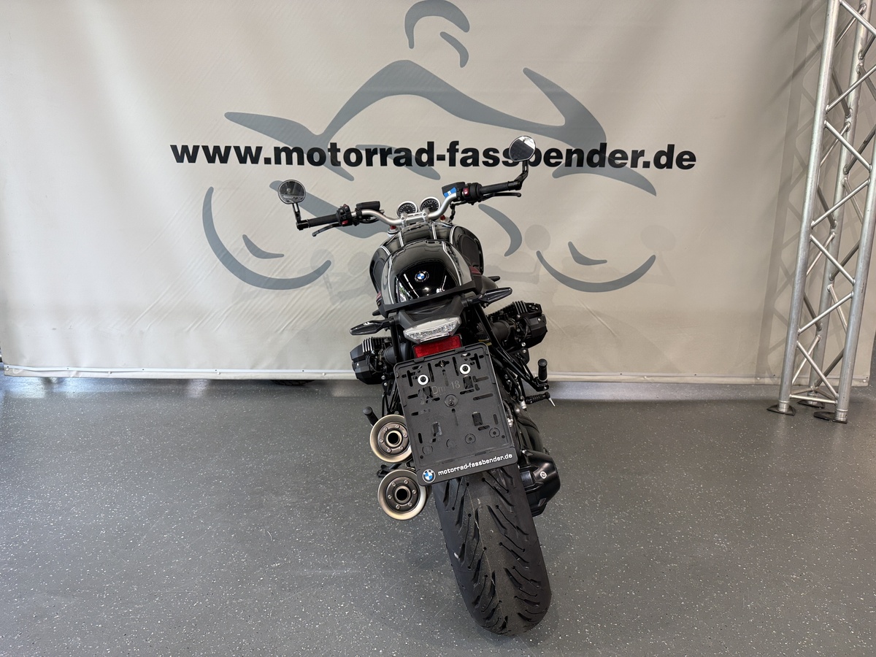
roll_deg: -0.9
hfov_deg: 71.6
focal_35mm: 24
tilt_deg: -11.2
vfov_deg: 56.8
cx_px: 438
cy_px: 328
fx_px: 607
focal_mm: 6.76
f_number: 1.78
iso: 100
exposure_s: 1/100
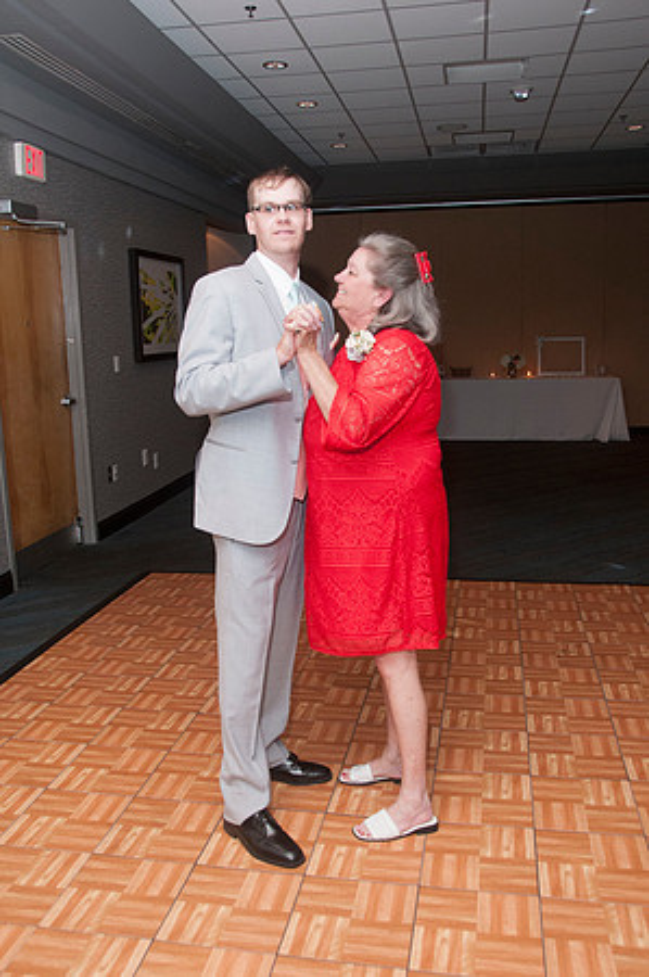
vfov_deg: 62.0
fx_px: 813
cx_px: 324
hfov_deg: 43.5
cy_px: 488
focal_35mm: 30
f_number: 5.6
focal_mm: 20
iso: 800
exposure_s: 1/60
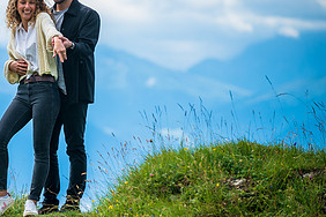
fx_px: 3722
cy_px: 67
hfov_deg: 5.0
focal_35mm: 411
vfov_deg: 3.3
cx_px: -8
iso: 100
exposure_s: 1/1250
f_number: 4.5
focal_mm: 200
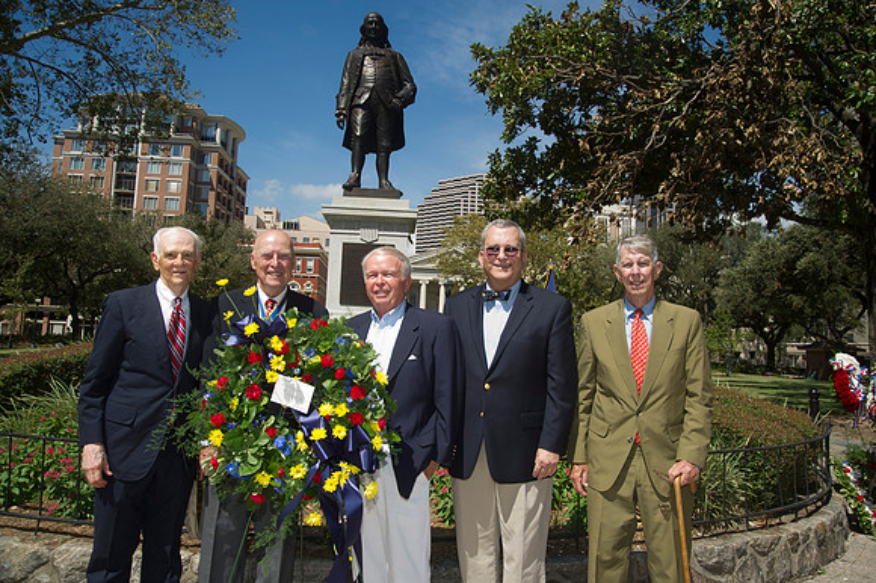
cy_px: 292
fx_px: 681
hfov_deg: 65.5
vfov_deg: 46.4
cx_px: 438
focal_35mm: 28
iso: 200
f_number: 8
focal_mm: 28
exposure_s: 1/250
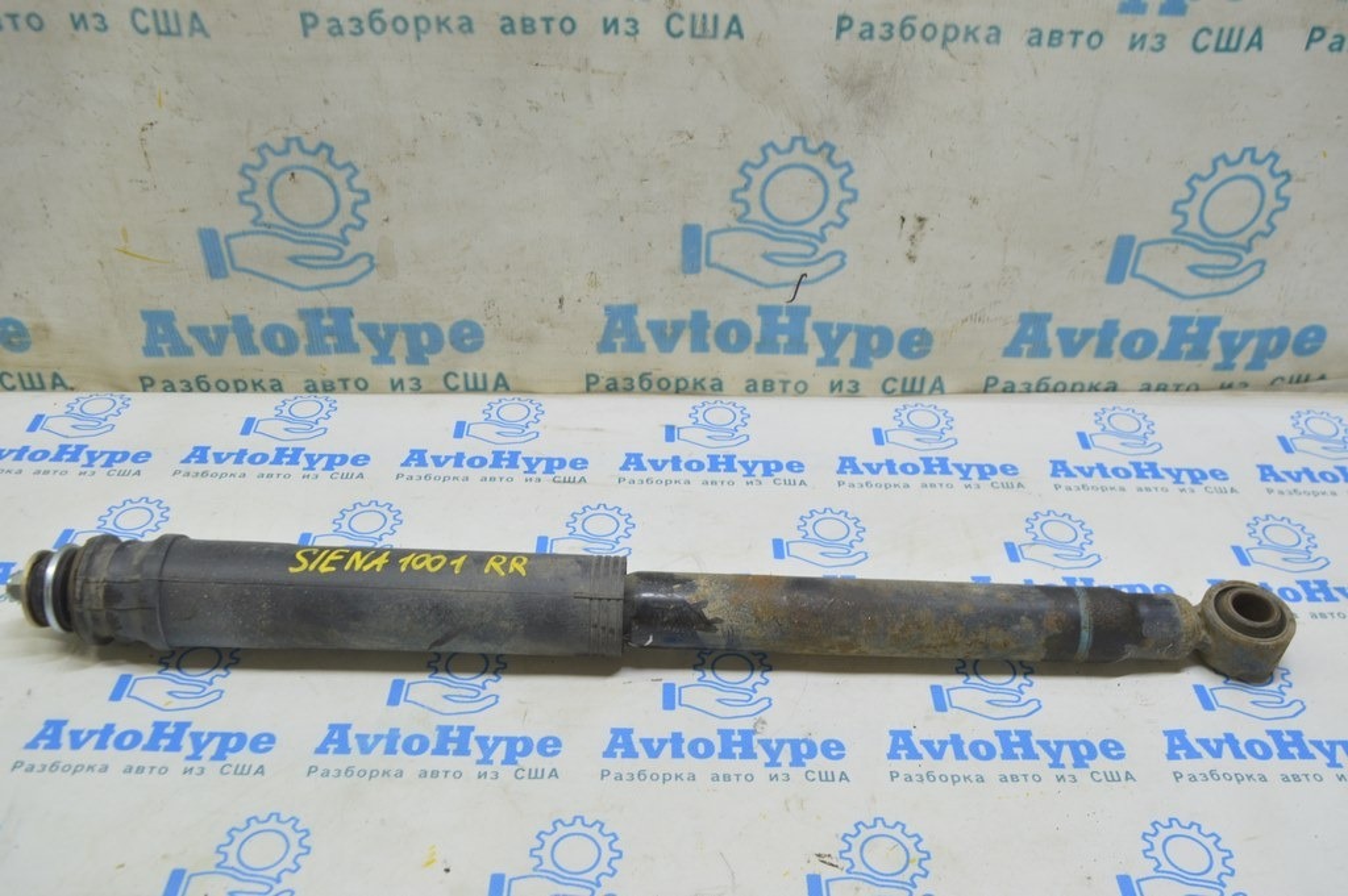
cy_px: 448
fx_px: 1235
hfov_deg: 57.3
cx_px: 674
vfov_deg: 39.9
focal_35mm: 33
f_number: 5.6
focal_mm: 22
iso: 400
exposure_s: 1/20
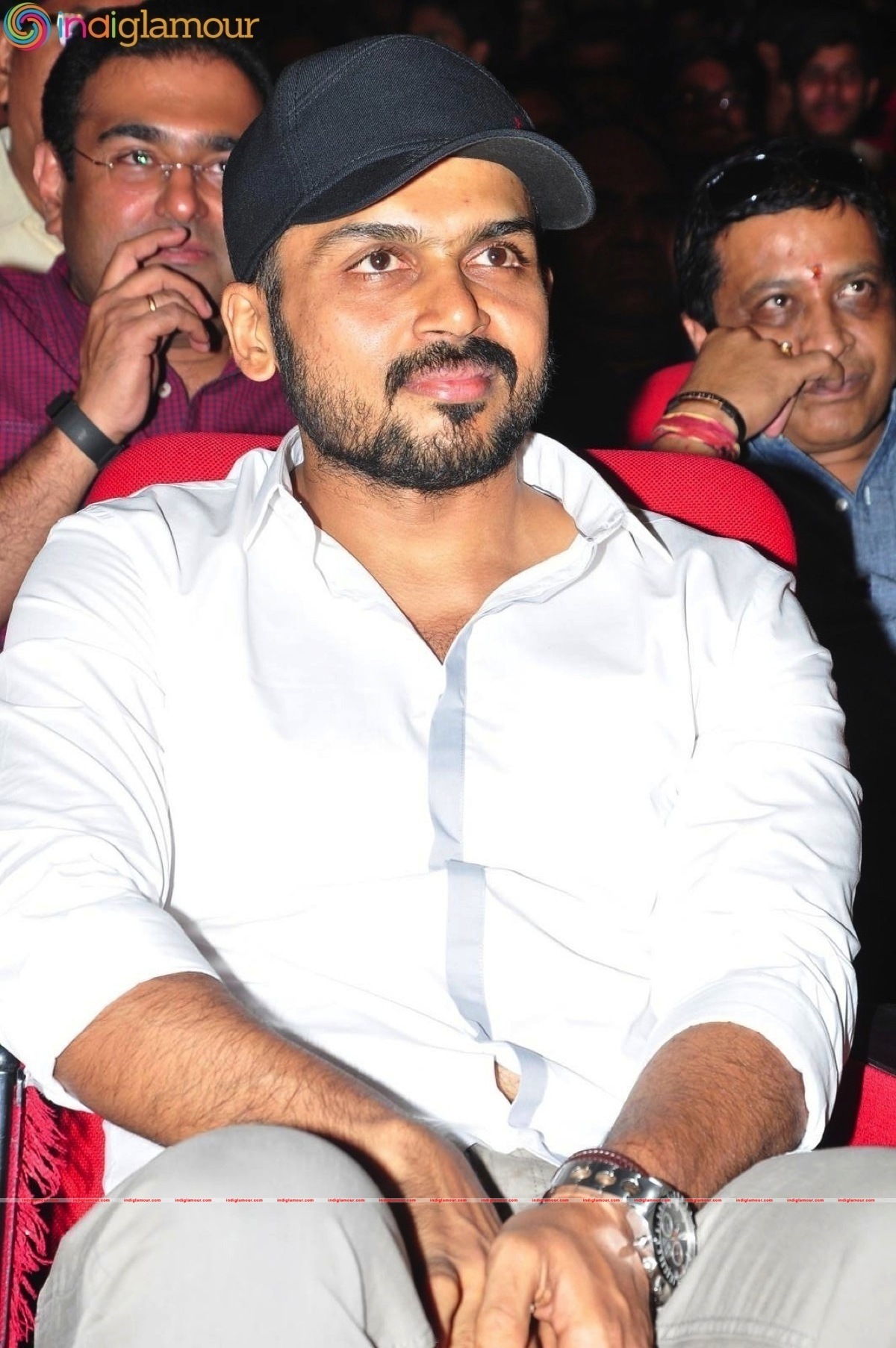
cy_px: 674
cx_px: 448
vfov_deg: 17.1
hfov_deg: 11.4
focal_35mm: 120
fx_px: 4490
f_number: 9
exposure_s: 1/125
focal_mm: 80
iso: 400
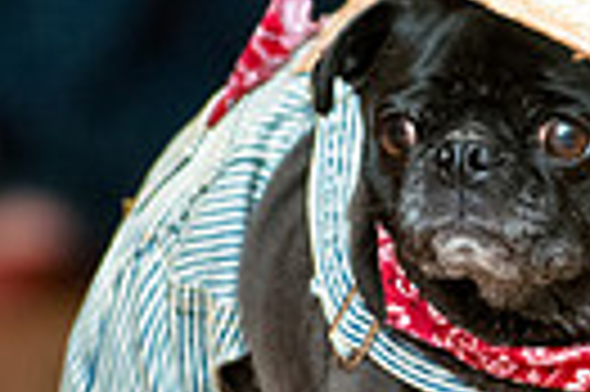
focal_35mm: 1332
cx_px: 608
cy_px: 286
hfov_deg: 1.6
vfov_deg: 1.0
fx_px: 21803
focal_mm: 200
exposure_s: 1/200
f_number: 2.8
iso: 200
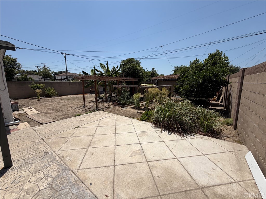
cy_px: 100
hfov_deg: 102.1
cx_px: 133
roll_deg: +0.3
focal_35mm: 14
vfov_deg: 85.7
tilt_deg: -9.9
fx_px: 108
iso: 20
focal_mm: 2.22
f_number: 2.2
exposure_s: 1/1656
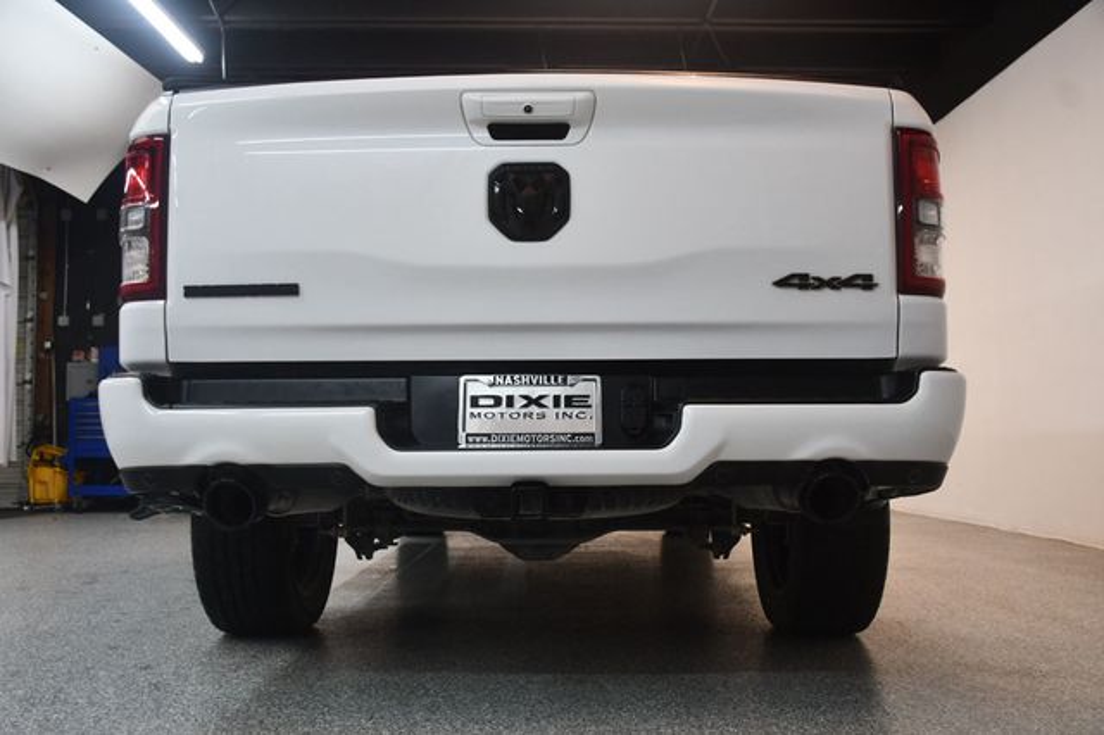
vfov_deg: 38.8
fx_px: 1042
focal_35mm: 34
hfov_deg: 55.8
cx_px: 552
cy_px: 368
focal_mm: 23
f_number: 3.8
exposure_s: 1/125
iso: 1400
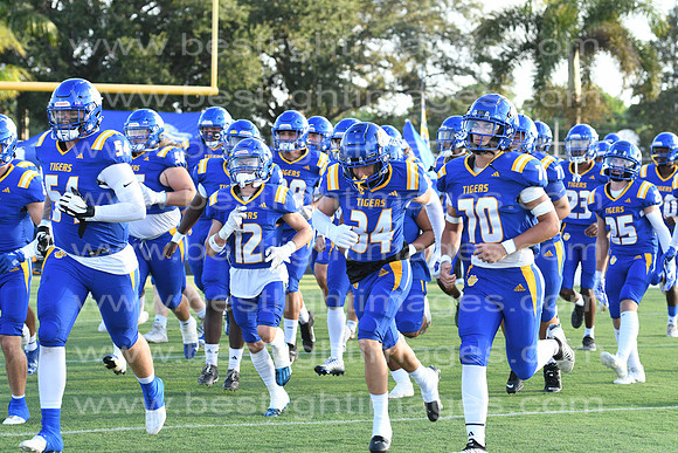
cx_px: 339
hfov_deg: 15.9
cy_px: 226
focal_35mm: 129
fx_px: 2430
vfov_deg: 10.6
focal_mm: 86
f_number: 5.6
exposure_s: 1/500
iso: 450
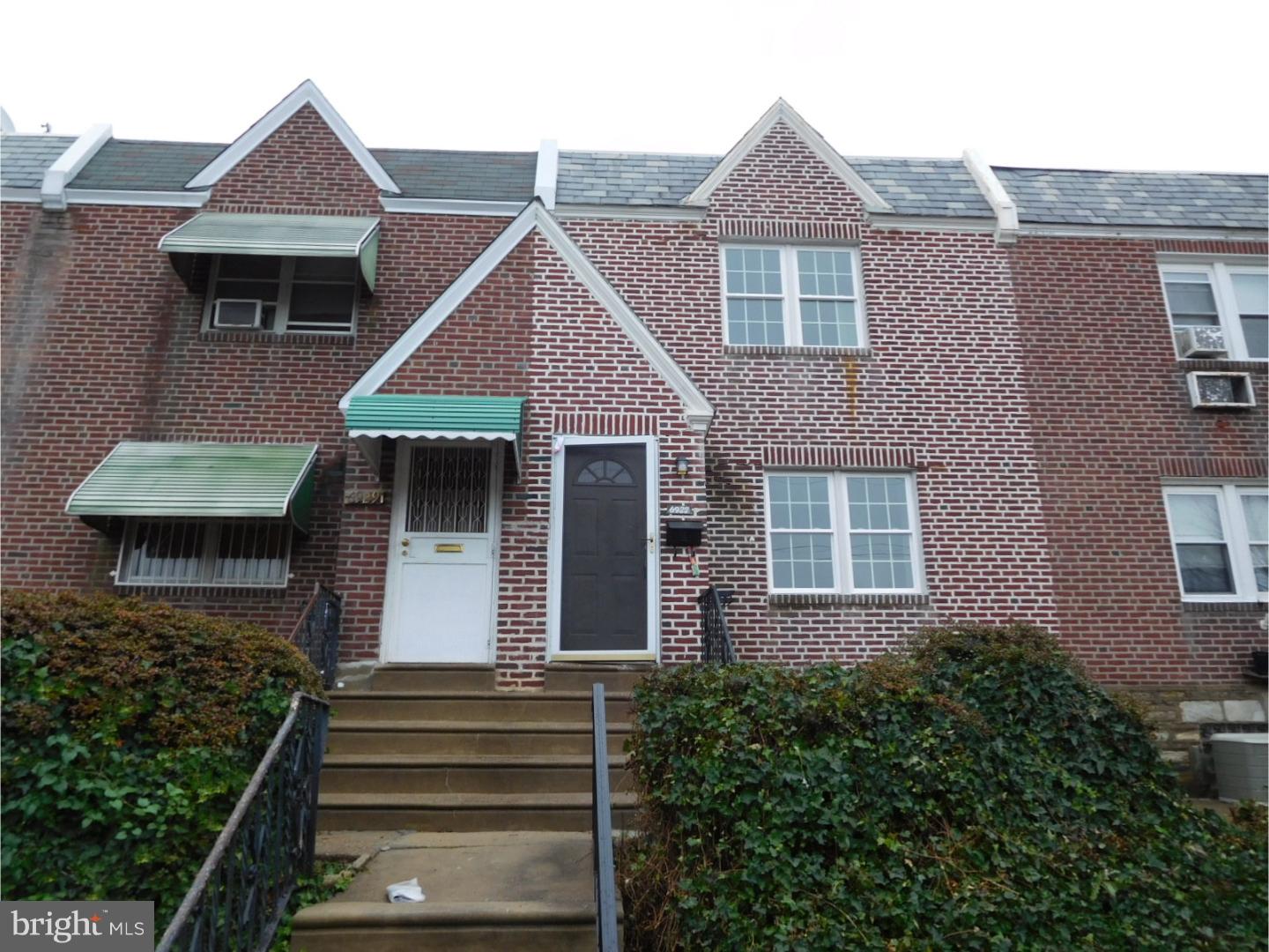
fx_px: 916
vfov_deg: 54.9
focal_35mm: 25
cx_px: 634
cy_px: 476
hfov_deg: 69.4
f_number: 3.4
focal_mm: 4.5
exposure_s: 1/80
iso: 125
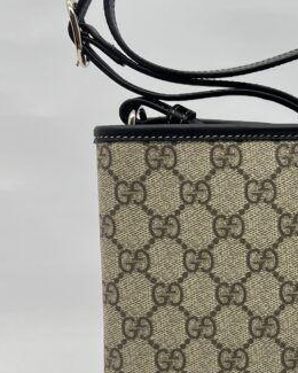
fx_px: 882
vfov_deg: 23.7
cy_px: 269
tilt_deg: -9.5
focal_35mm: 80
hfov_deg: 18.5
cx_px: 328
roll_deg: +0.2
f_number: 1.5
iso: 32
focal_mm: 5.7
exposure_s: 1/122
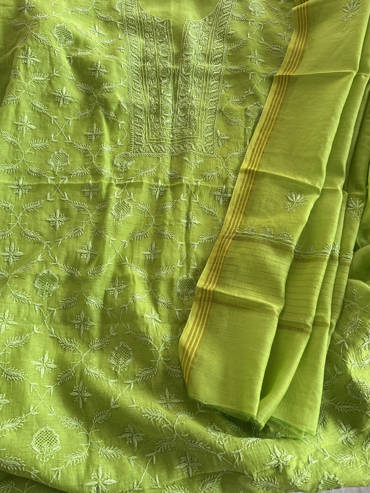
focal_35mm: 24
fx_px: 342
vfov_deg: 71.6
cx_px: 185
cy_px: 246
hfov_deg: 56.8
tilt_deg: -73.7
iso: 250
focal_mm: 6.76
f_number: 1.78
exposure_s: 1/60
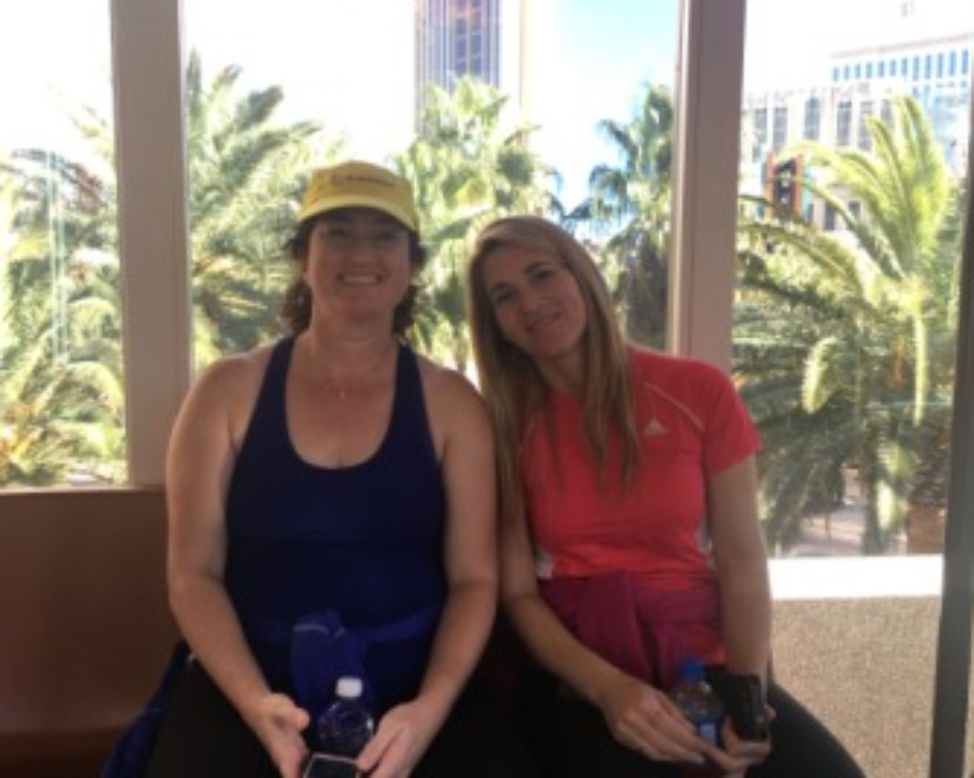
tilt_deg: -5.3
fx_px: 893
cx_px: 458
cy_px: 385
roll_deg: +0.7
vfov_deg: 47.1
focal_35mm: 31
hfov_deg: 57.2
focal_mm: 4.15
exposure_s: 1/120
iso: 40
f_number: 2.2
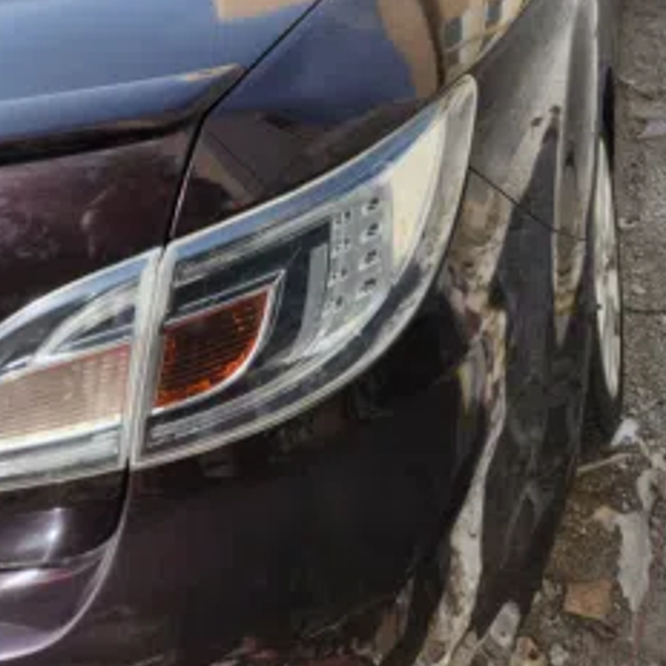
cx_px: 411
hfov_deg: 46.9
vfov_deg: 44.3
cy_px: 109
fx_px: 762
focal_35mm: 35
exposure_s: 1/1117
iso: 20
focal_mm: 5.4
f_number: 1.8
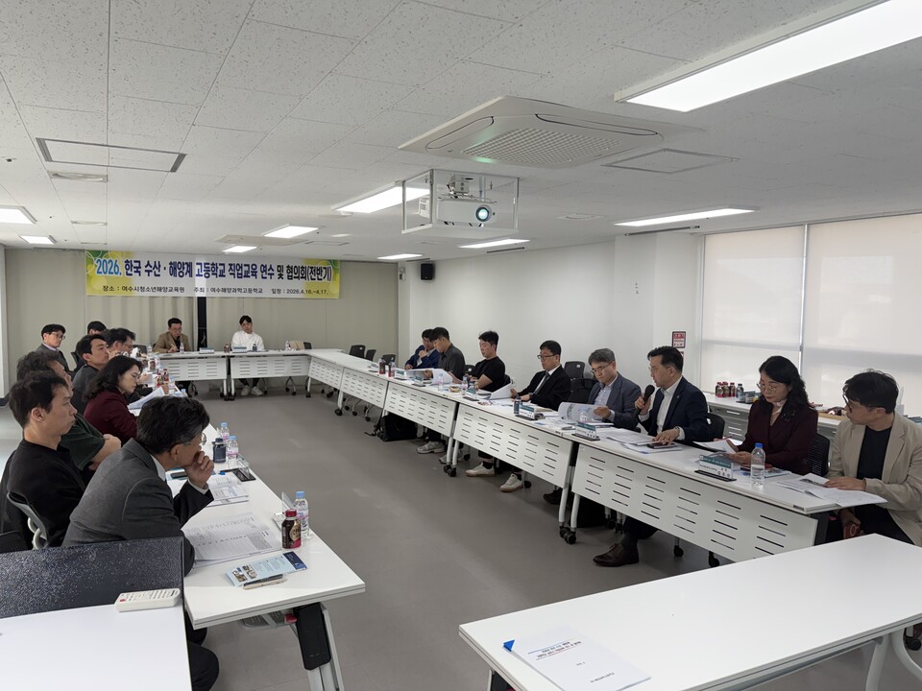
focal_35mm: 26
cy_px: 346
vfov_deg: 53.1
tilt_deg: -2.7
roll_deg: -0.5
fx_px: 693
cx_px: 461
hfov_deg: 67.3
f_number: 1.6
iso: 80
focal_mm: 5.96
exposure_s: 1/213
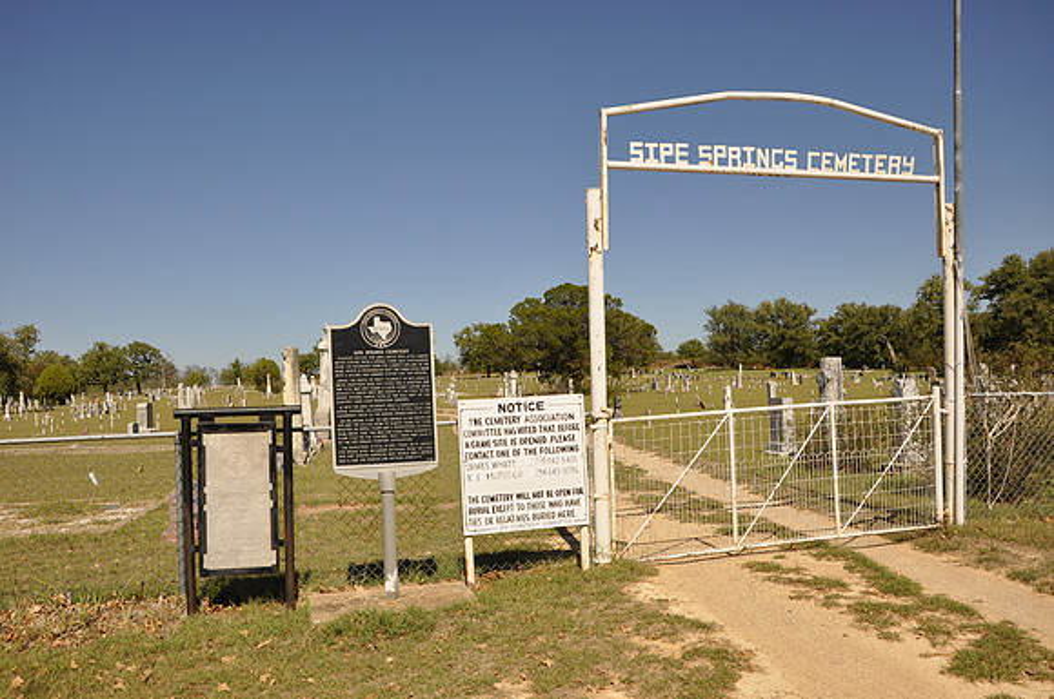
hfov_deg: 59.6
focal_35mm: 32
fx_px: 921
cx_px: 527
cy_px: 350
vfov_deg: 41.6
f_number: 8
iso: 200
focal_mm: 21
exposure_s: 1/250
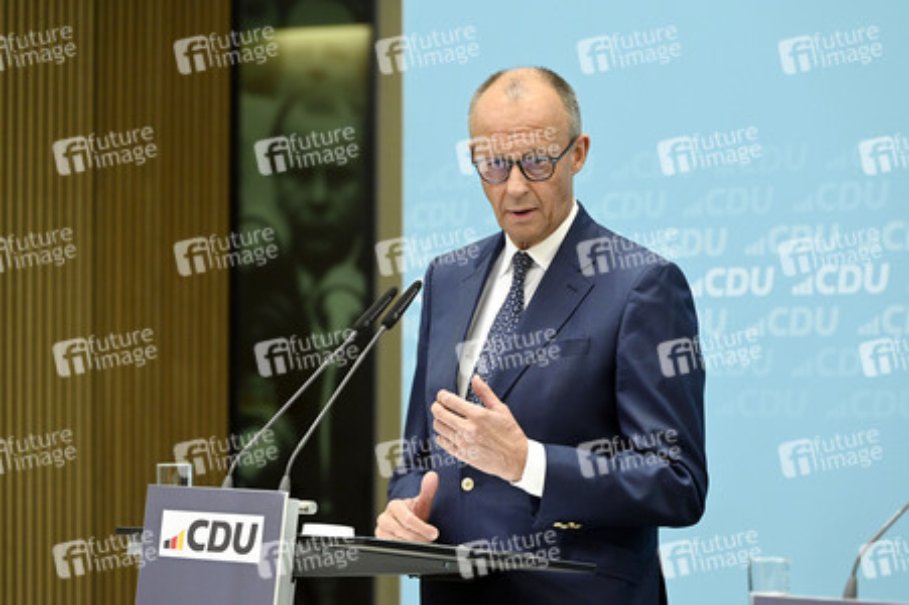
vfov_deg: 9.4
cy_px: 302
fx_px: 3658
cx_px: 454
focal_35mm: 145
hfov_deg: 14.2
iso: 4000
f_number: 5
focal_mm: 145
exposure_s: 1/1250
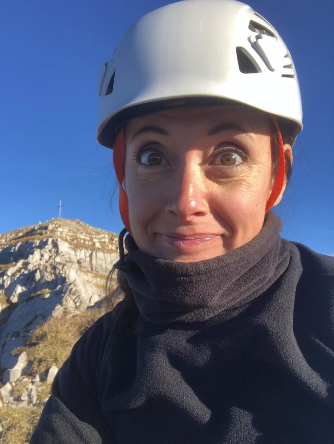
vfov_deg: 56.8
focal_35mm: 32
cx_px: 167
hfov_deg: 44.2
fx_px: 411
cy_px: 222
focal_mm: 2.87
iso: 20
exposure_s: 1/626
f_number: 2.2
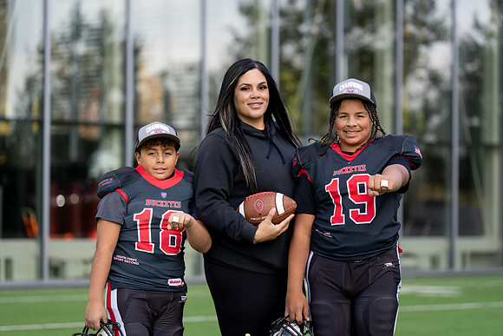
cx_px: 252
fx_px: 1747
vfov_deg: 11.0
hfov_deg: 16.4
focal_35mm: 125
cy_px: 168
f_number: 2.8
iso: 100
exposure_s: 1/400
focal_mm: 125
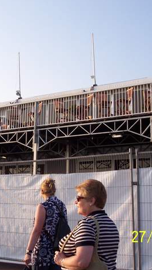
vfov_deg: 37.2
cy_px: 134
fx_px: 401
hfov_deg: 21.3
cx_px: 43
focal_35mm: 56
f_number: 4.8
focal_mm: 8
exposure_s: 1/350
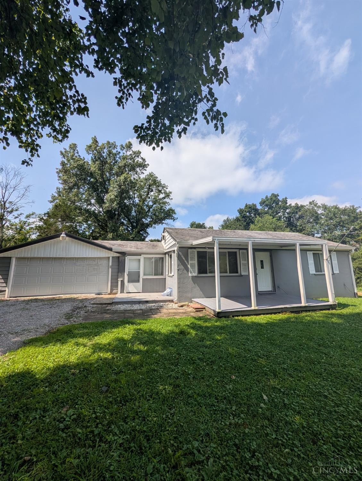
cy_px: 240
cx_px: 181
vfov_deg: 110.4
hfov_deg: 94.7
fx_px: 167
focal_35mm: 12
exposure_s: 1/3436
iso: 61
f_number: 1.7
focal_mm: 2.02
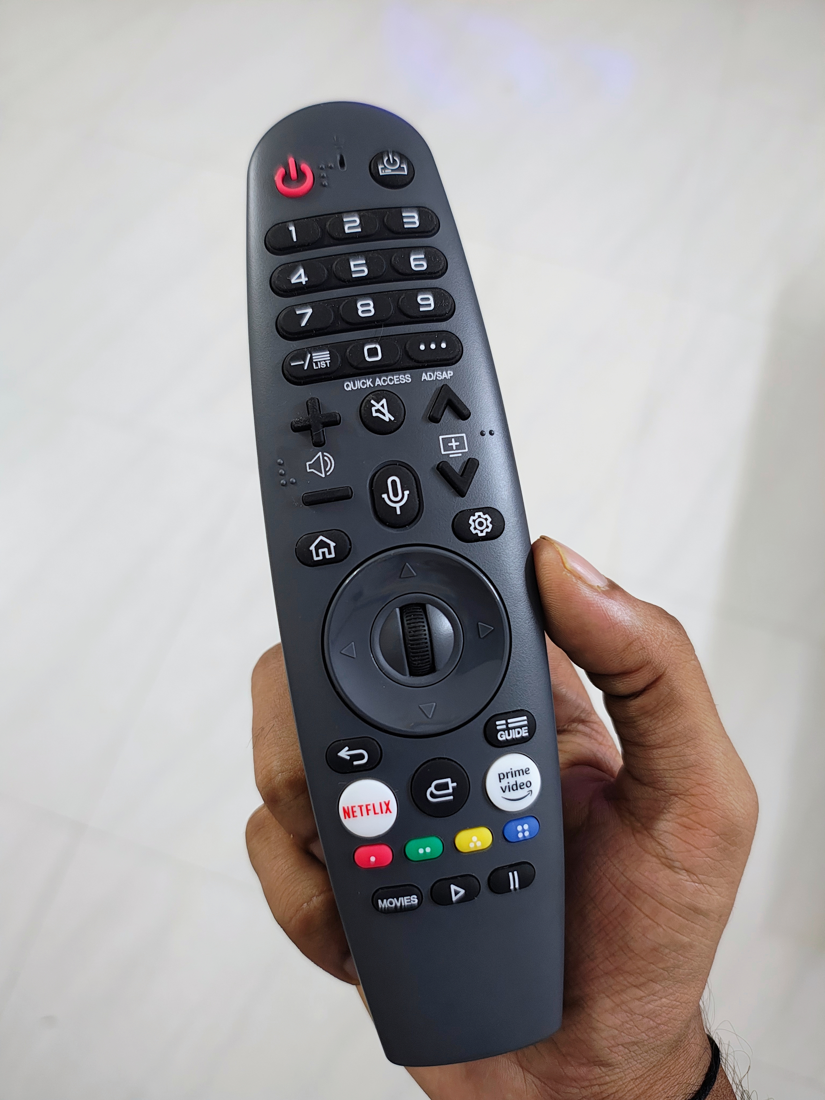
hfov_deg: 54.9
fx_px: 794
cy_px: 550
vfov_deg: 69.4
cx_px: 412
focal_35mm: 25
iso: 925
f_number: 1.4
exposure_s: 1/50
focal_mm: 5.89
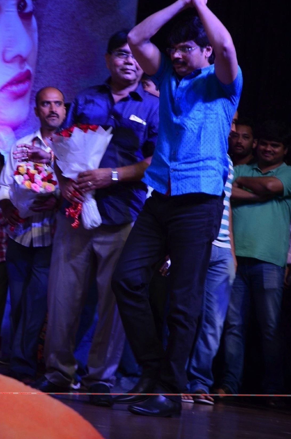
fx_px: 1851
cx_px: 134
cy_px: 201
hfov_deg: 9.0
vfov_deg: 13.5
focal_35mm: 152
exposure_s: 1/125
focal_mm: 92
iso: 2500
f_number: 5.6
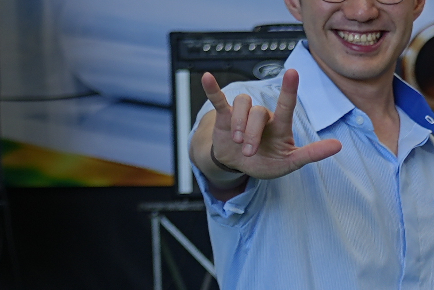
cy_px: 245
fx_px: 2929
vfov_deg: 5.6
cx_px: 1354
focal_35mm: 243
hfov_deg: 7.4
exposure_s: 1/100
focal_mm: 34
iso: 100
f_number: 2.8
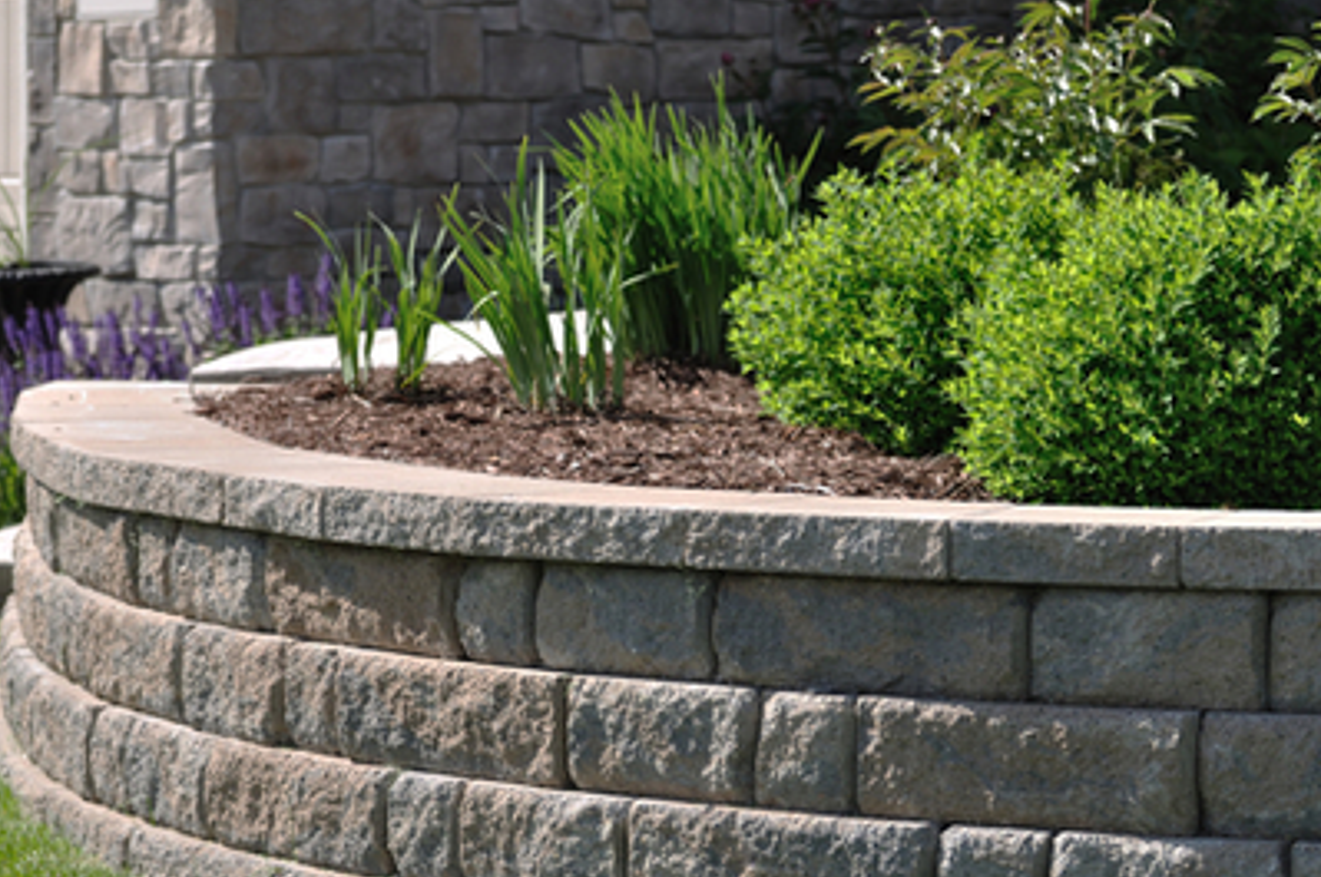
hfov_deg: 16.4
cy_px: 515
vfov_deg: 10.9
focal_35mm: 125
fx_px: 4581
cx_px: 561
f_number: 5
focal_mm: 70
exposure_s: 1/320
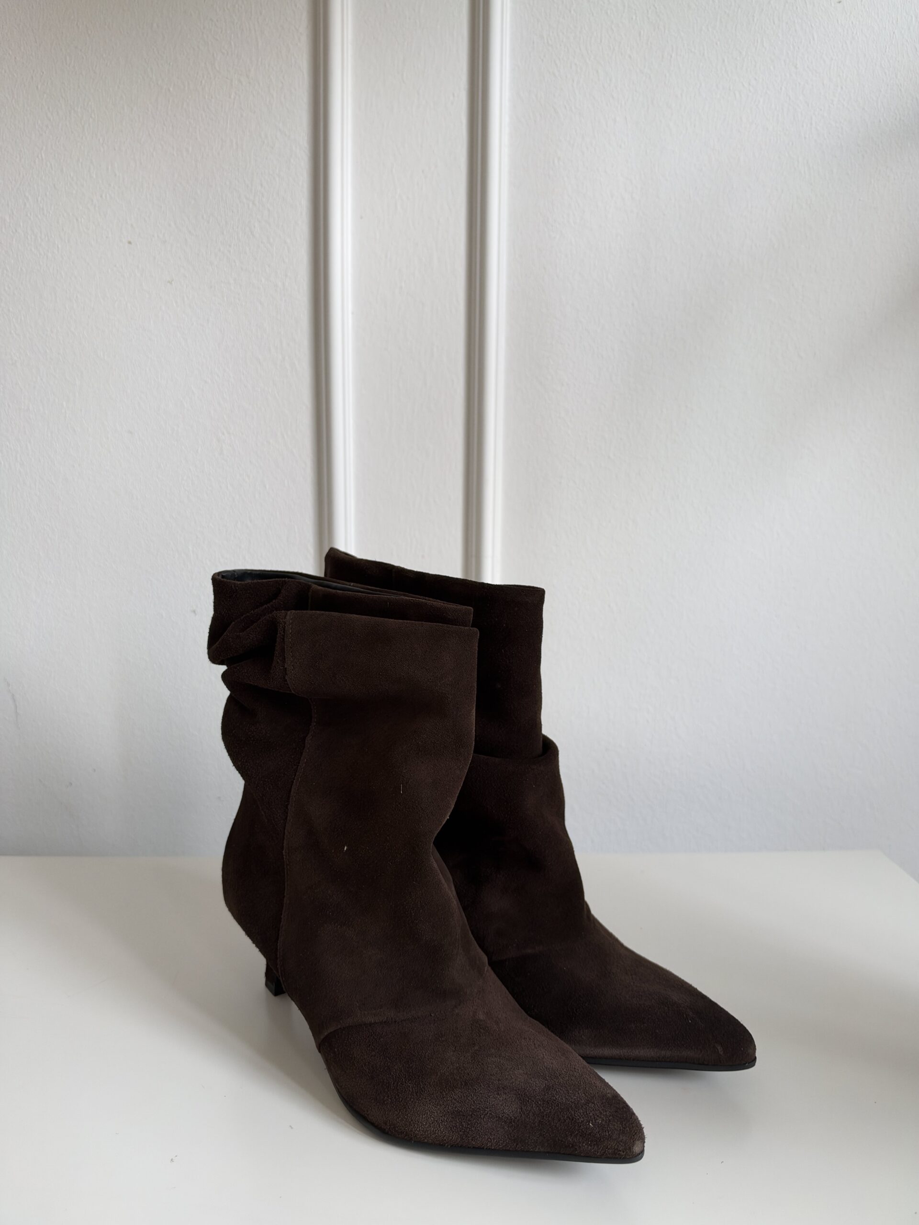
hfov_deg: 56.8
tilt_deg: -4.6
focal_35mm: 24
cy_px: 612
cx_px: 460
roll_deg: -0.2
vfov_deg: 71.6
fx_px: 850
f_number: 1.8
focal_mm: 6.93
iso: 125
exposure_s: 1/121
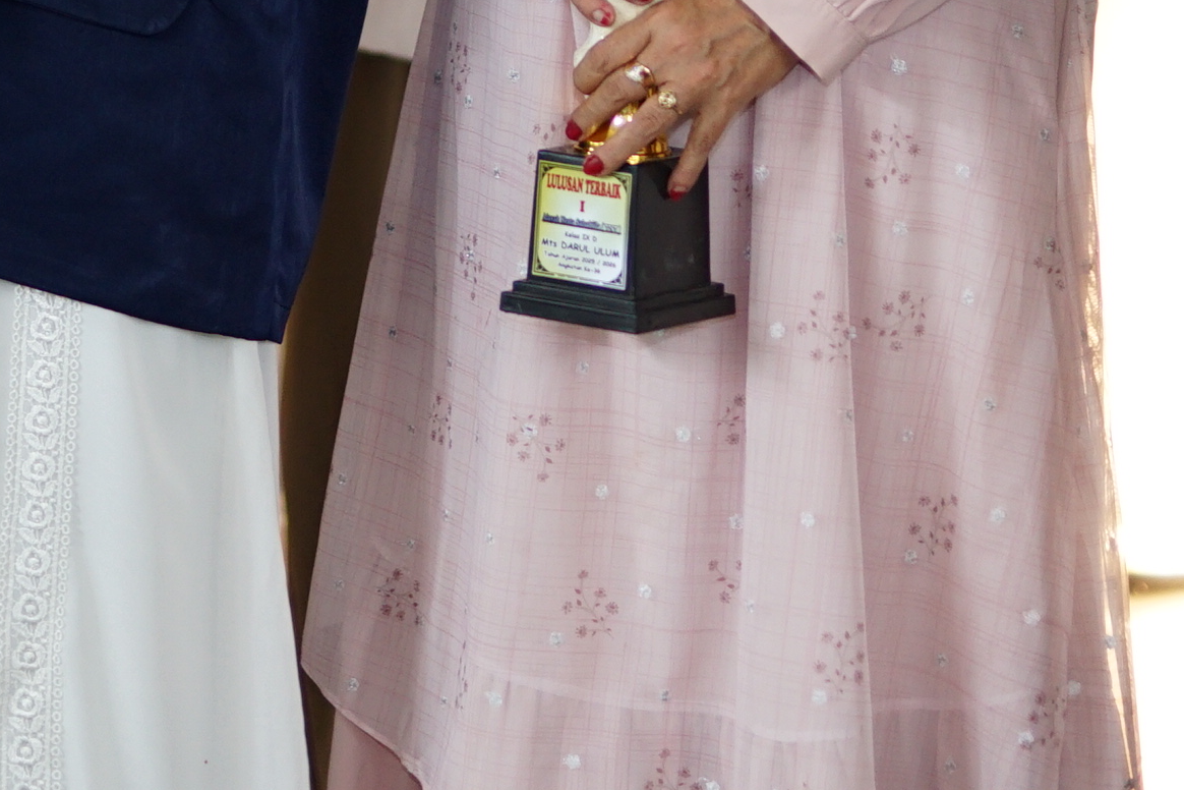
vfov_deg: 7.9
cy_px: -494
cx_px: 381
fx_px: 5558
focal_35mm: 169
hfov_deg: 12.1
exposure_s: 1/160
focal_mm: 50
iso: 400
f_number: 1.4
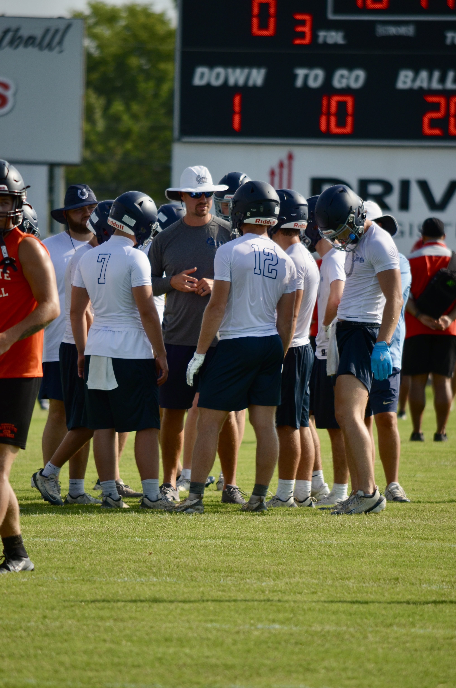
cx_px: 228
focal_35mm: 450
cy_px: 344
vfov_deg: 4.6
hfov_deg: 3.0
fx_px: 8588
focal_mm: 300
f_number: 5.6
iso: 250
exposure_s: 1/1250
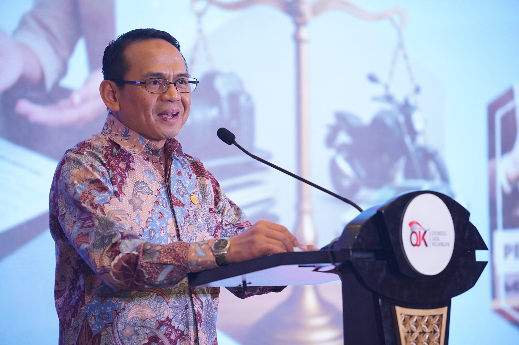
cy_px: 172
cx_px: 260
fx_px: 2881
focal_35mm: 200
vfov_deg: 6.9
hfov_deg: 10.3
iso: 3200
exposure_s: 1/250
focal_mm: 200
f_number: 4
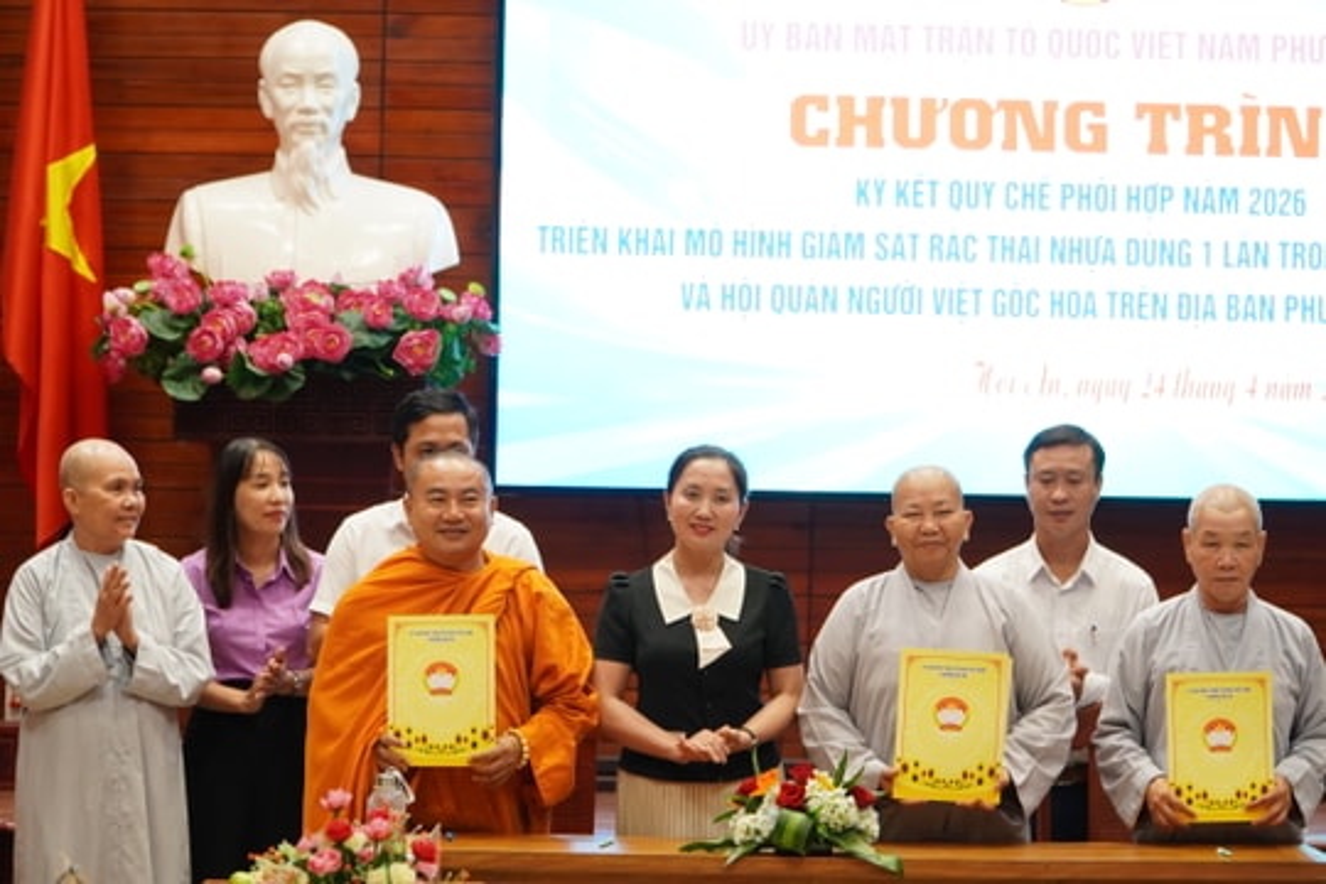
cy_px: 442
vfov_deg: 15.2
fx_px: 3315
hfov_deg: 22.6
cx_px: 663
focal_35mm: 90
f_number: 5
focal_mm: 60
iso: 1000
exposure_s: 1/40
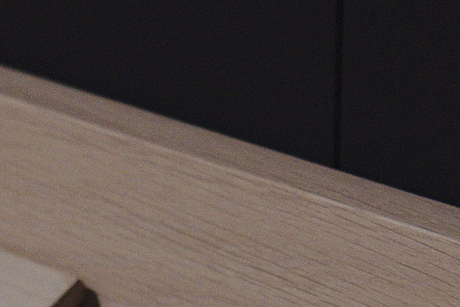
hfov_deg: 9.6
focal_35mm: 214
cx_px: 135
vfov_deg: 6.3
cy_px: 566
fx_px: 2736
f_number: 3.2
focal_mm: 35
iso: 1600
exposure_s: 1/1300
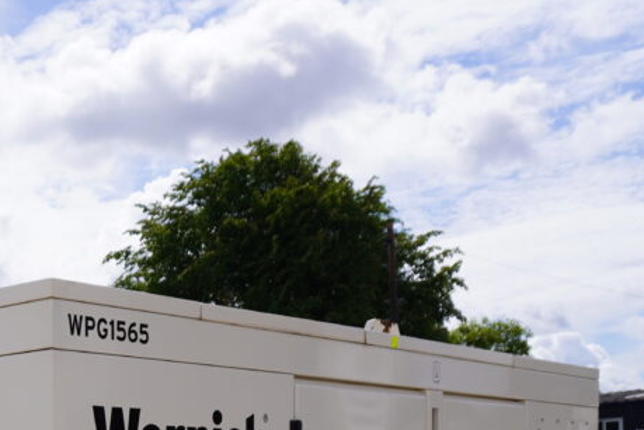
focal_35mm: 67
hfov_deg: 25.6
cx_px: -208
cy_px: 582
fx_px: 1198
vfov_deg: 18.6
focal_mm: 16
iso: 100
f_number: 5
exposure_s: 1/1000
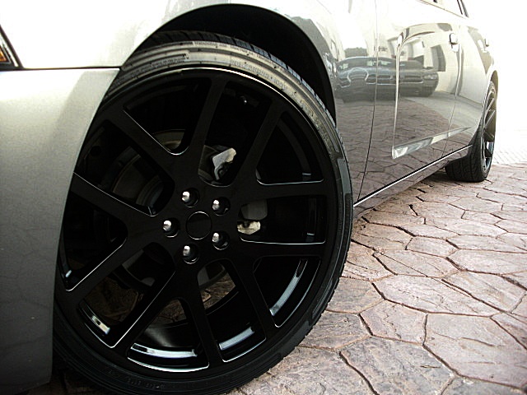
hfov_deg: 51.4
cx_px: 264
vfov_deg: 39.7
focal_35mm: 36
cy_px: 198
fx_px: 548
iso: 200
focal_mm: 6.3
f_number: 2.8
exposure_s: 1/125
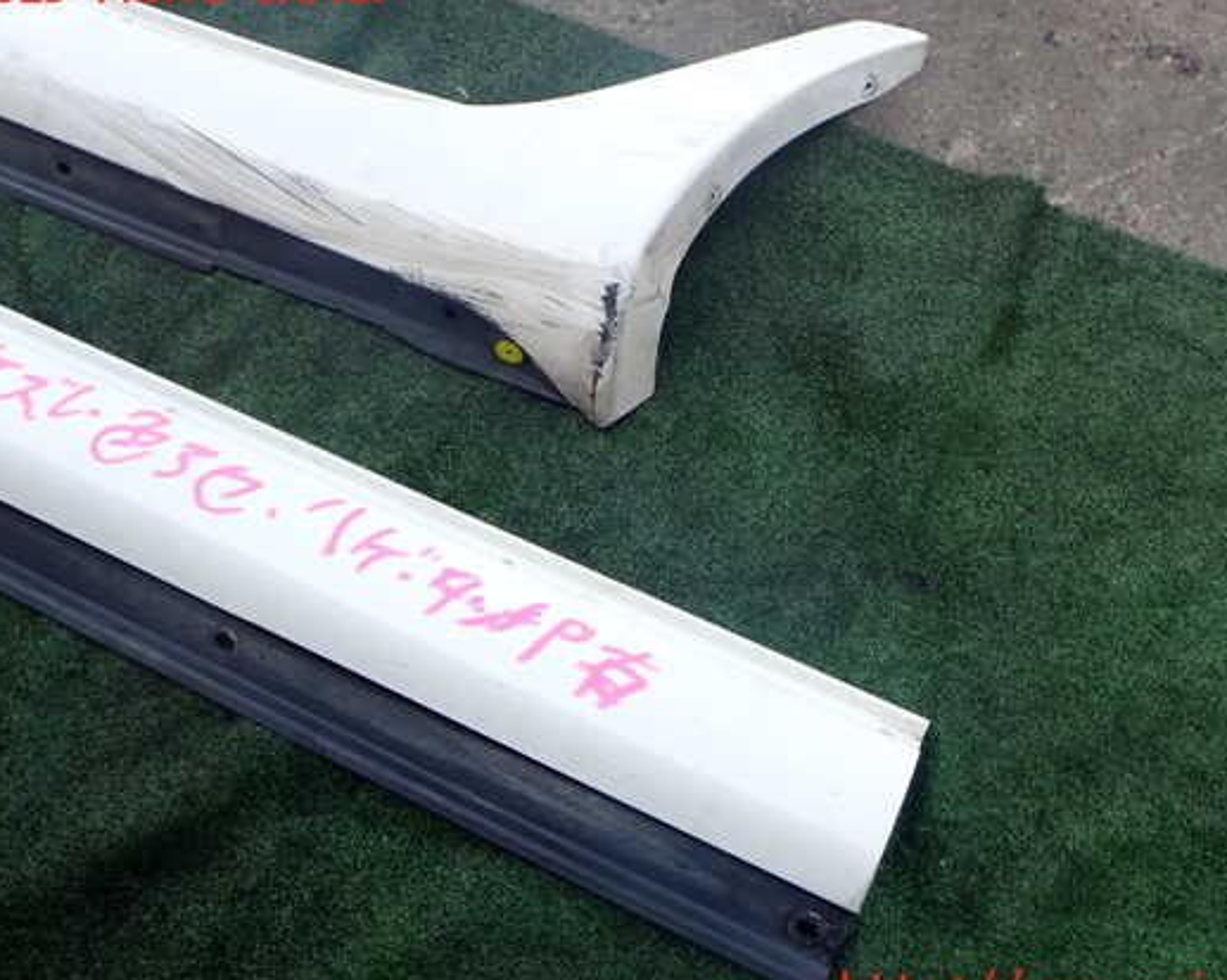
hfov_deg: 52.8
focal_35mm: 34
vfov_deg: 43.3
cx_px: 665
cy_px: 491
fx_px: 1234
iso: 100
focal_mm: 5.4
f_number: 3.2
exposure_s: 1/200
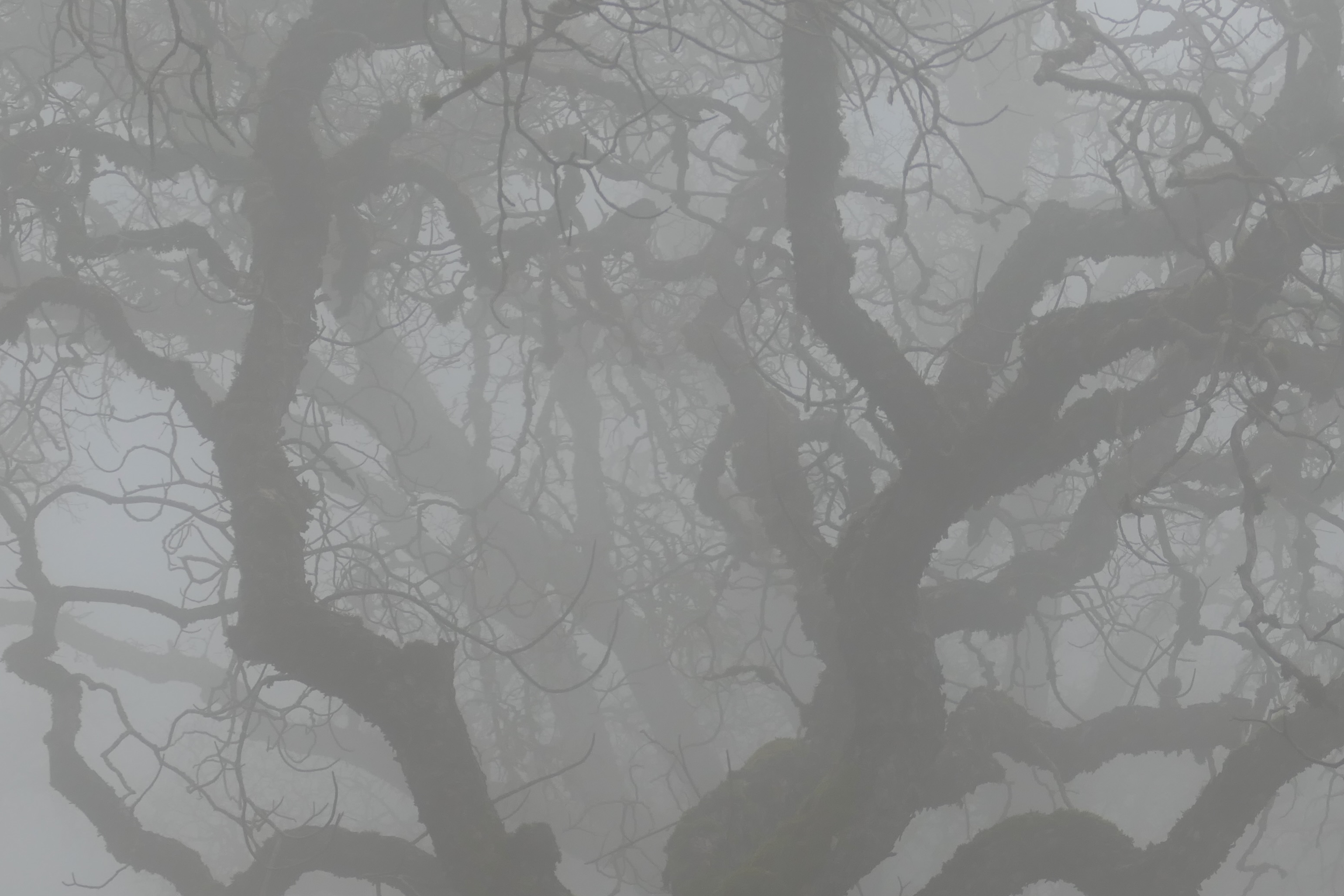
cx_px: 886
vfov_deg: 9.5
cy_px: 509
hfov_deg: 14.2
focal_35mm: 144
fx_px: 5376
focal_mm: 29.59
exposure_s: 1/250
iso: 125
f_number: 3.7
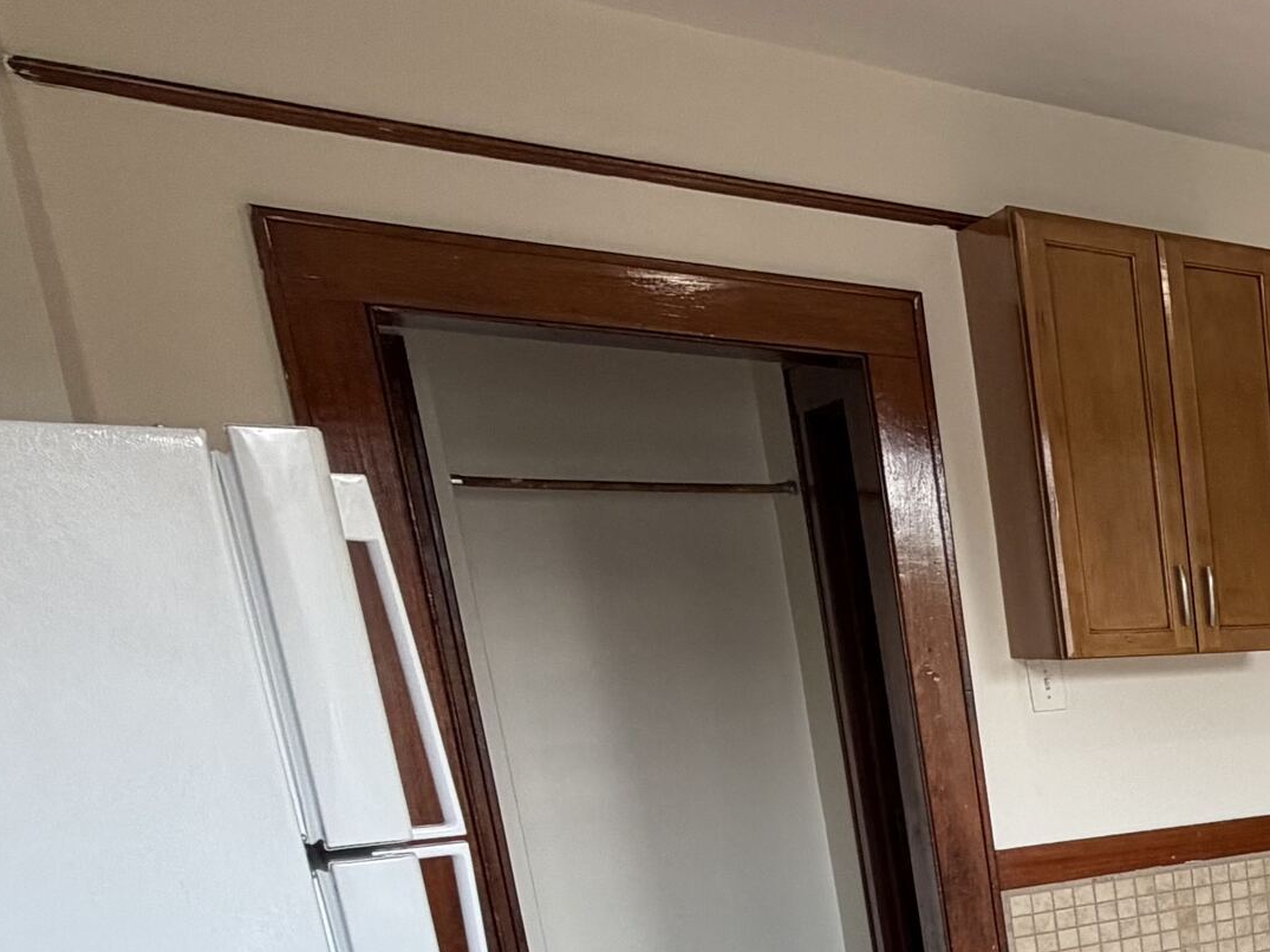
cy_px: 917
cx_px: 1744
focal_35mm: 40
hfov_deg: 32.0
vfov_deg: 33.4
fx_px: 1467
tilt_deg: -11.6
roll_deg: +2.5
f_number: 2.2
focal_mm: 2.22
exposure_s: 1/121
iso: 125
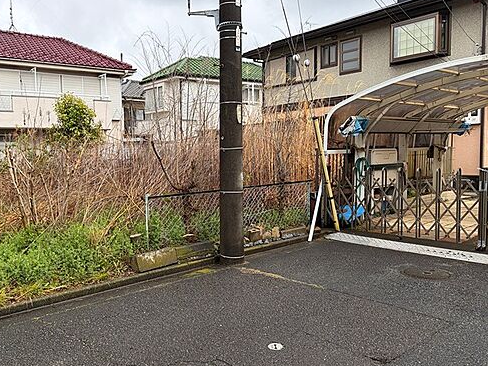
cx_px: 189
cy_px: 186
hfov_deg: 56.3
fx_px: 451
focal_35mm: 32
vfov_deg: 44.2
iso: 64
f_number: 1.6
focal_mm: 5.96
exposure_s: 1/2075
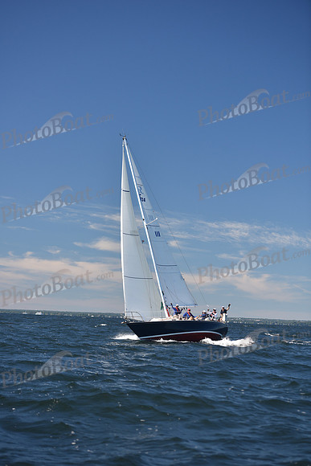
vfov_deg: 23.9
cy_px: 233
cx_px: 156
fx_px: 1101
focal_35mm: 85
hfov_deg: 16.1
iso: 200
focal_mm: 85
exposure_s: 1/1000
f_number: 3.2
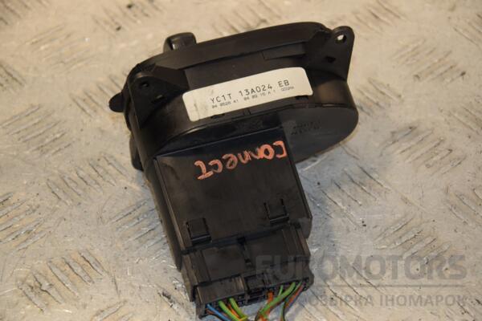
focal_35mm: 135
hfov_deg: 15.2
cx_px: 241
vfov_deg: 10.2
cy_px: 160
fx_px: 1807
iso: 800
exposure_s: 1/200
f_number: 7.1
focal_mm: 90
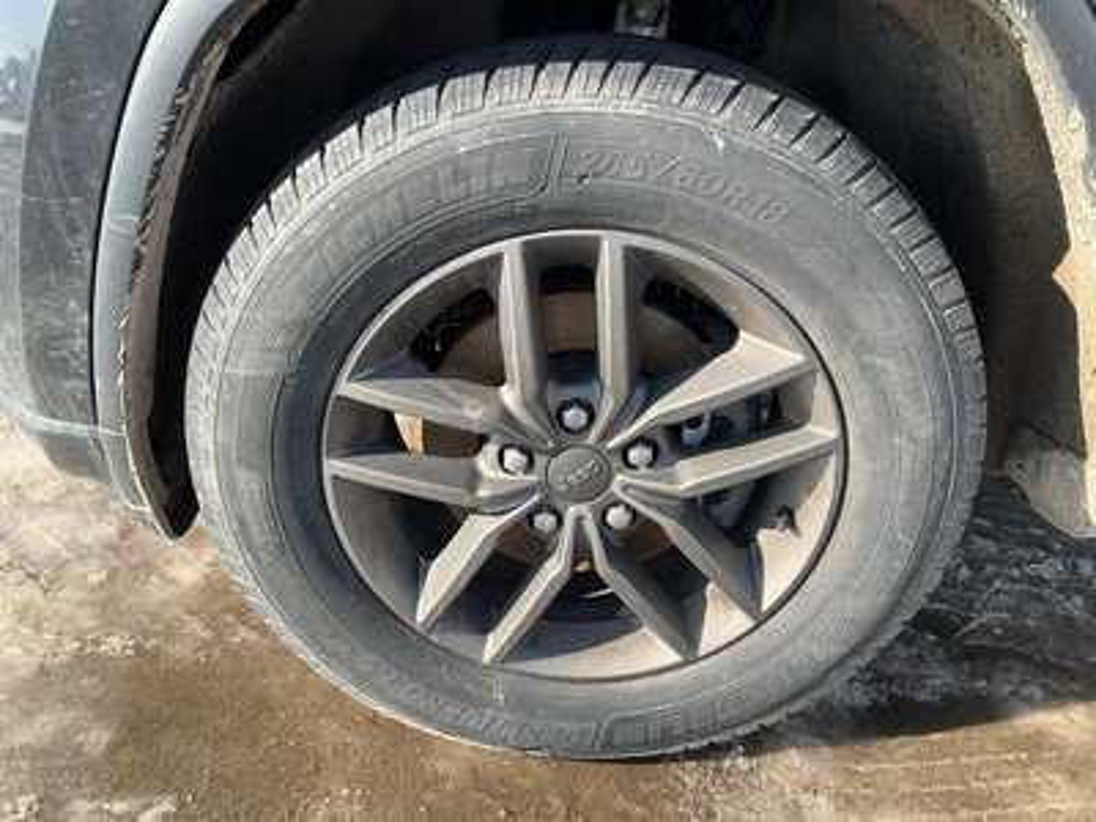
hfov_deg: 61.7
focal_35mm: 29
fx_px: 918
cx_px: 548
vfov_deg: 48.2
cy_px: 411
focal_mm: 3
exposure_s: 1/435
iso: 25
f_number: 1.8
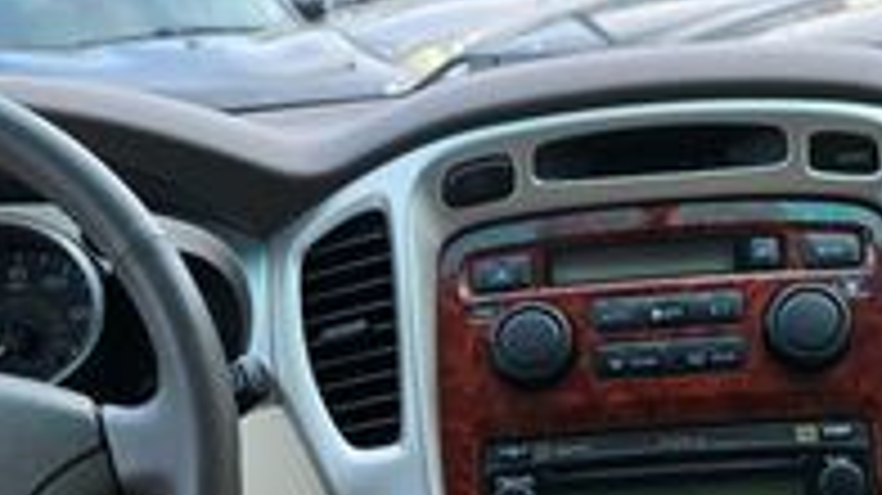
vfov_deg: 14.0
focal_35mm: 82
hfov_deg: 25.9
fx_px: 1917
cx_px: 536
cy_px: 675
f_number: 1.7
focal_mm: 6.3
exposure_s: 1/180
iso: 50
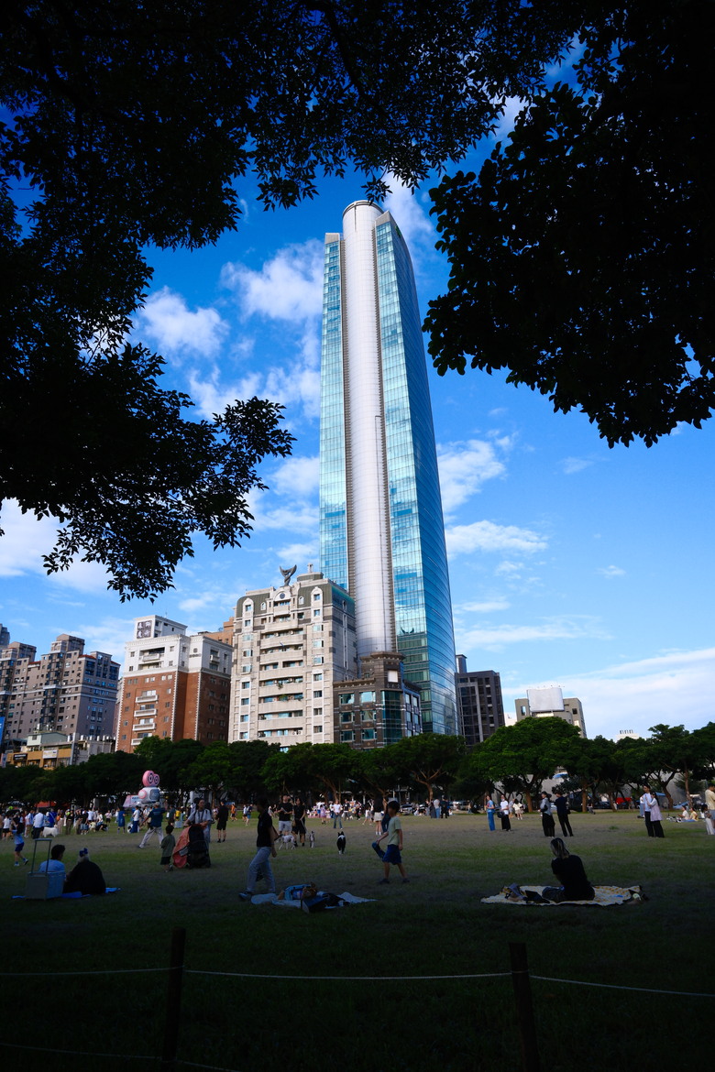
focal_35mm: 21
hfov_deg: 59.5
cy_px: 536
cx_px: 358
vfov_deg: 81.2
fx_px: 626
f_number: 8
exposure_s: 1/420
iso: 500
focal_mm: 14
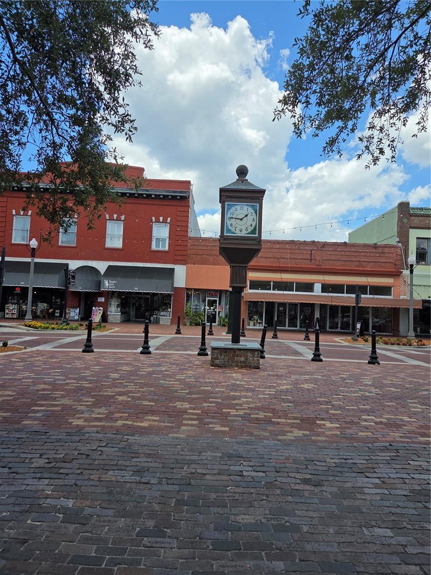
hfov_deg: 58.9
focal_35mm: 23
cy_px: 288
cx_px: 216
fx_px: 382
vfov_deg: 73.9
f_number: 1.8
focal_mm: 5.4
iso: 80
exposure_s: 1/5261
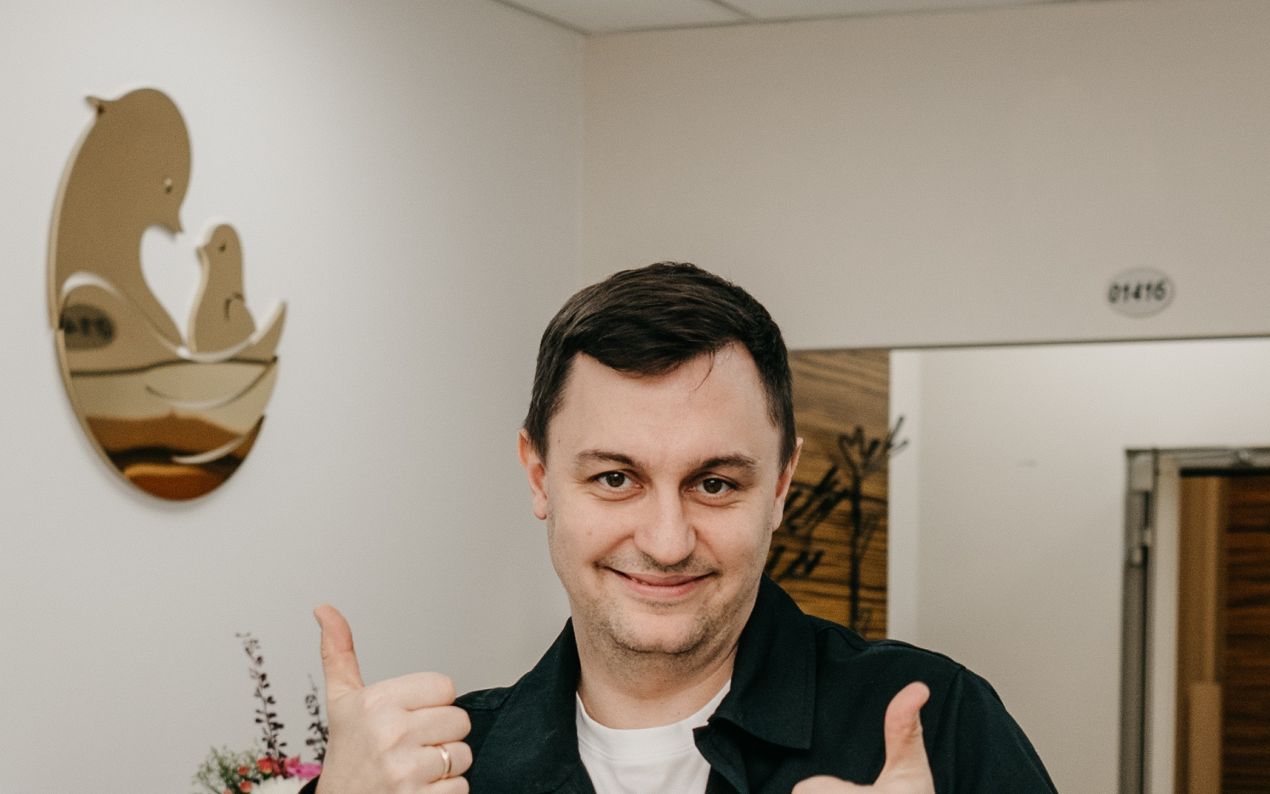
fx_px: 3738
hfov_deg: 19.3
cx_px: 751
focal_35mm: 108
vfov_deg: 11.9
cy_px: 855
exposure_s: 1/200
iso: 320
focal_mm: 40
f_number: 4
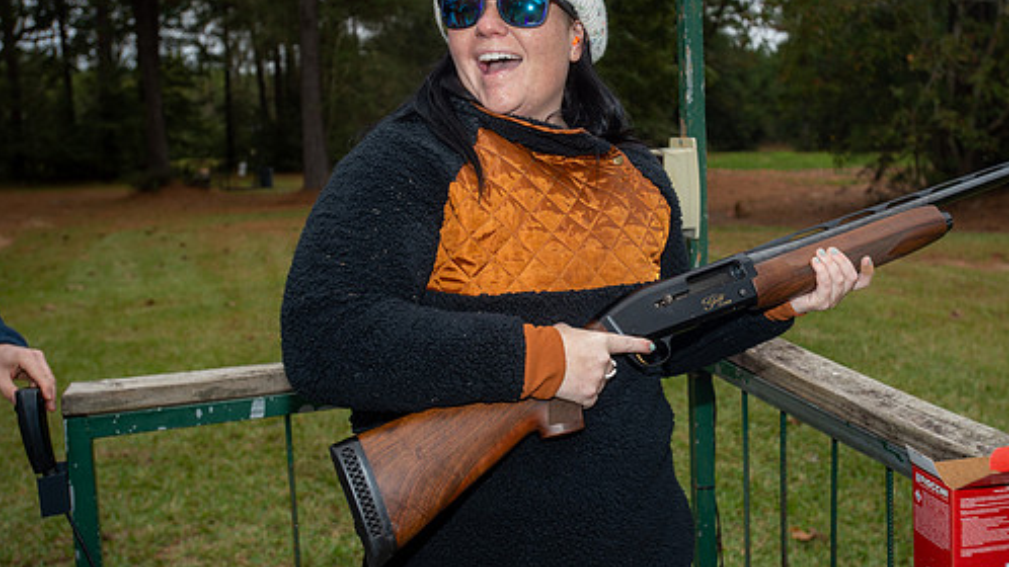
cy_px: 235
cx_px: 563
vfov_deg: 30.4
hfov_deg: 51.5
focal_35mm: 39
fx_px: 1043
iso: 320
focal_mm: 32
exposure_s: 1/250
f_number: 5
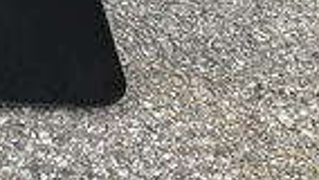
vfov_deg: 12.8
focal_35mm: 89
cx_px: -103
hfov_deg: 21.5
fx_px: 753
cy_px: -104
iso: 25
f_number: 1.8
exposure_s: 1/599
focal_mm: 3
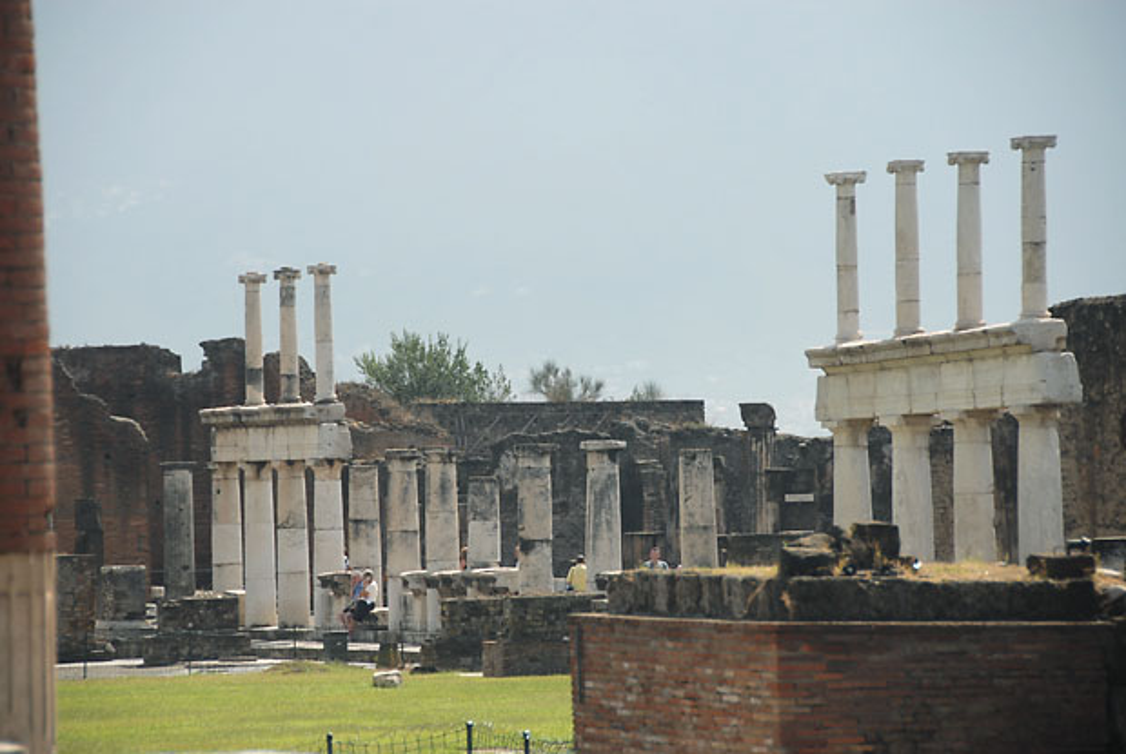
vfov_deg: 7.1
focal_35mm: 195
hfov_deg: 10.5
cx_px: 563
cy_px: 377
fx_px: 6106
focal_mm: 130
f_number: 5.6
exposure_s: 1/160
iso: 100
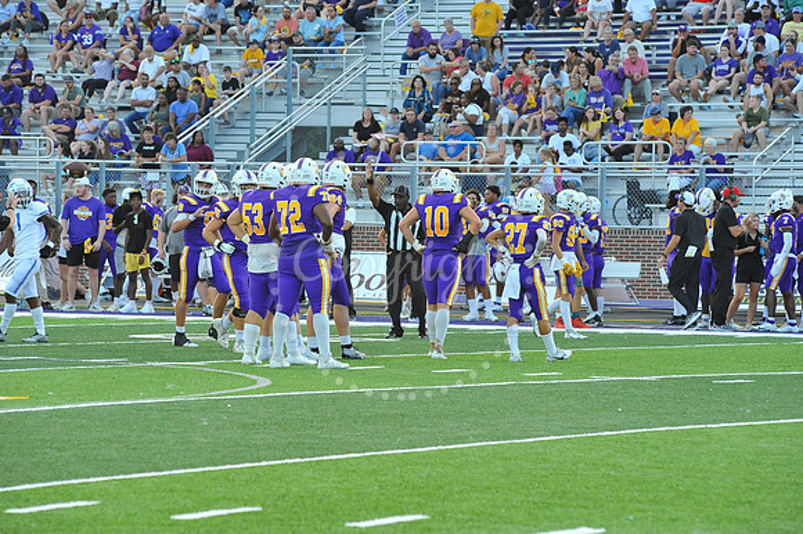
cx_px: 402
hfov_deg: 10.3
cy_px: 267
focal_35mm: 200
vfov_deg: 6.9
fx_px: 4458
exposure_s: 1/320
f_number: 8
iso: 3200
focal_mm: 200
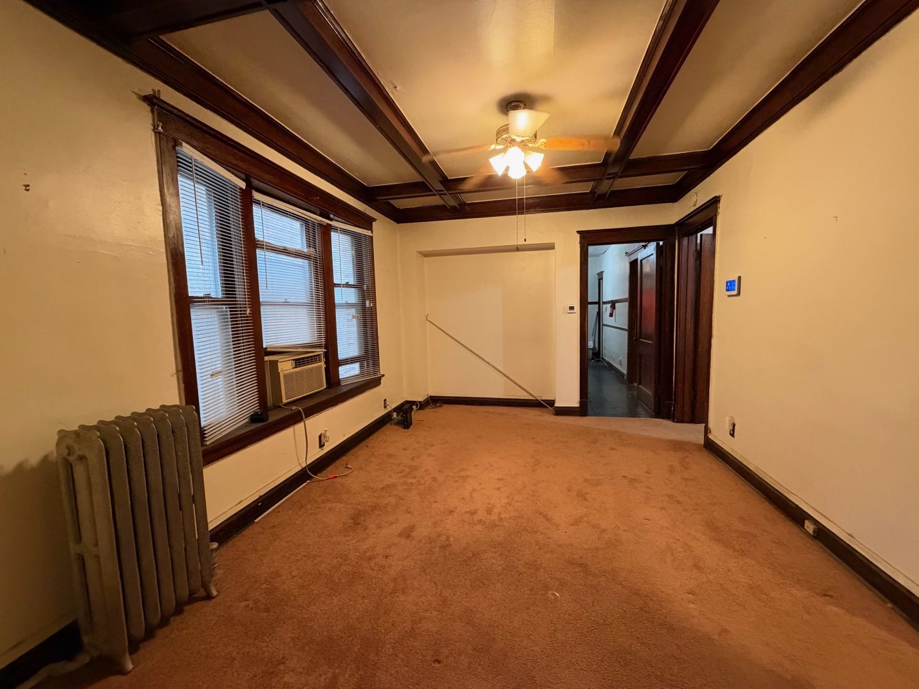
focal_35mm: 14
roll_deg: +1.5
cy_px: 344
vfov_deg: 85.7
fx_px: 372
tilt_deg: -4.6
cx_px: 460
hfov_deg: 102.1
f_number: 2.2
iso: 640
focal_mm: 2.22
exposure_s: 1/60
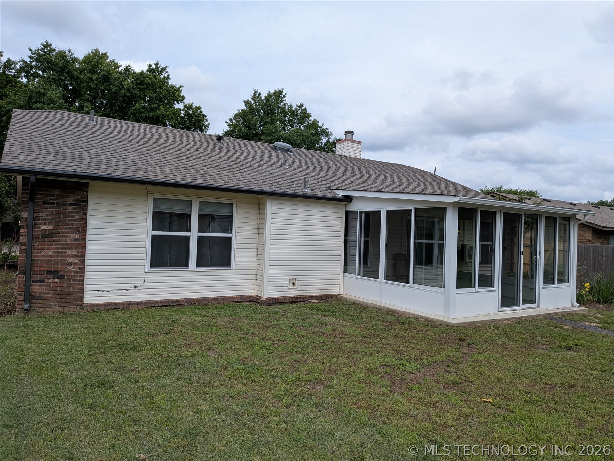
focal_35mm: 24
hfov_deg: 71.6
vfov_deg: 56.8
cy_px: 230
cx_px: 307
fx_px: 426
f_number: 1.7
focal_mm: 4.53
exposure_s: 1/1712
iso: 30
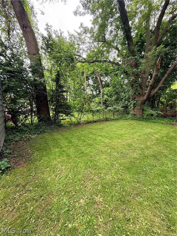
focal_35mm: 14
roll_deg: -0.2
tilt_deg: -6.4
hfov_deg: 85.7
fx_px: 95
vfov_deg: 102.1
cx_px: 88
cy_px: 118
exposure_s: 1/139
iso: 64
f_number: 2.2
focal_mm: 2.22
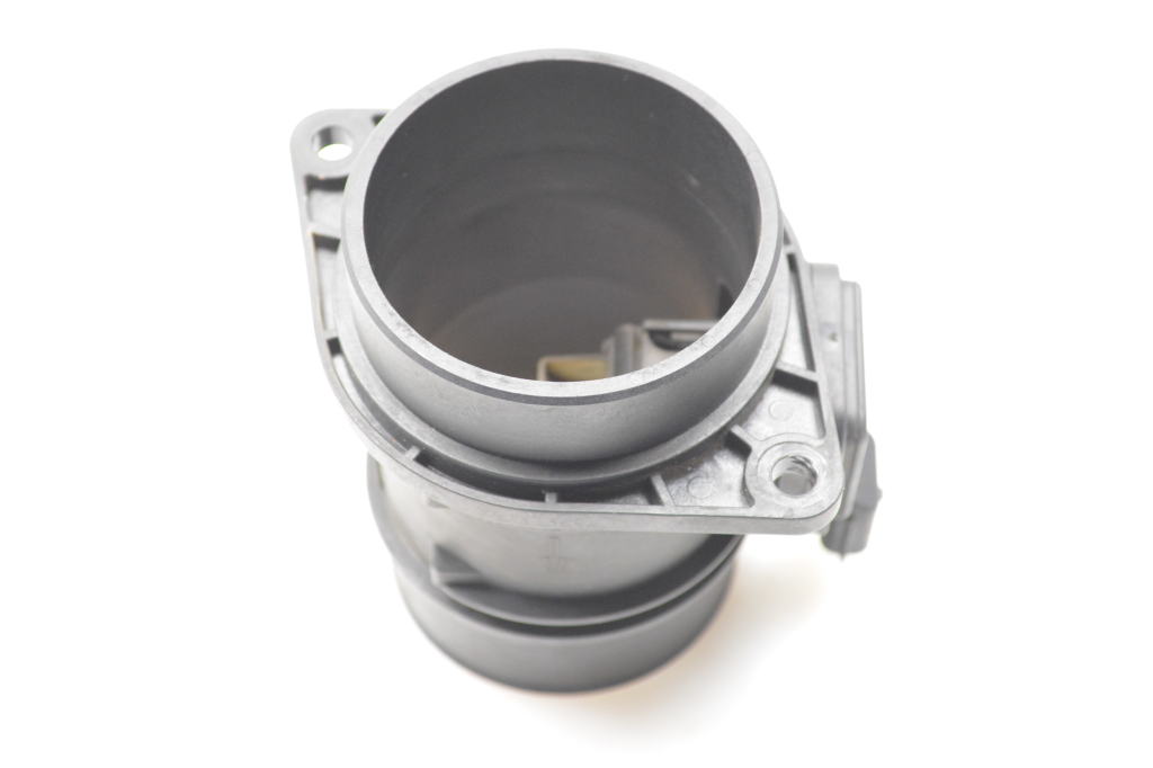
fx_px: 2161
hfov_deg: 29.9
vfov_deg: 20.1
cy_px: 384
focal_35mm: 68
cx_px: 576
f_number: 5.3
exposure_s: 1/80
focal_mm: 45
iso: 2500
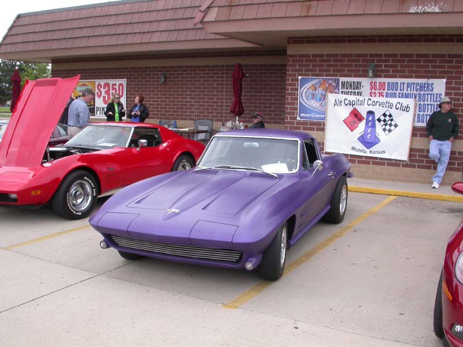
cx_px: 232
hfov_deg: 49.0
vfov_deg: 37.7
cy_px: 174
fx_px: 508
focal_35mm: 38
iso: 100
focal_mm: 7.85
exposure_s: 1/144
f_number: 5.3
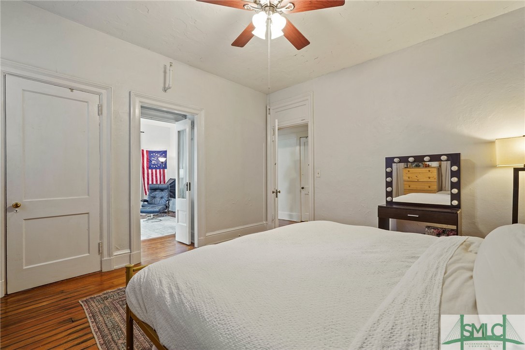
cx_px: 262
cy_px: 175
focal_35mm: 16
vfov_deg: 73.7
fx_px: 233
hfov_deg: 96.8
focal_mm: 16
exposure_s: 1/2
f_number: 8
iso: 320
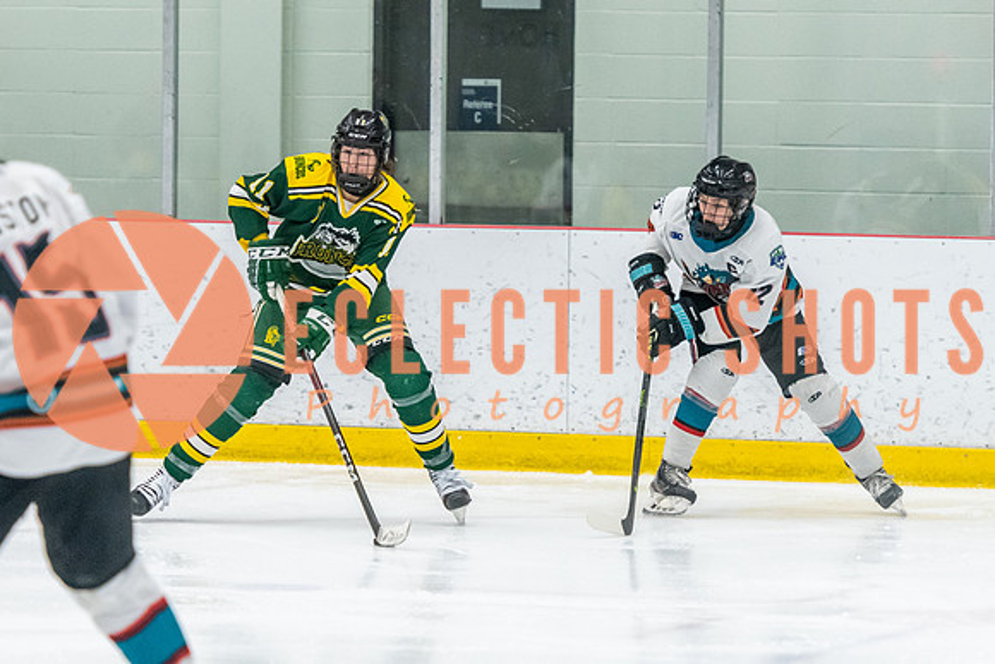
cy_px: 352
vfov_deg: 6.1
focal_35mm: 225
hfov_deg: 9.2
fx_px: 6208
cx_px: 372
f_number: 2.8
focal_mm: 135
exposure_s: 1/800
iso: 4000
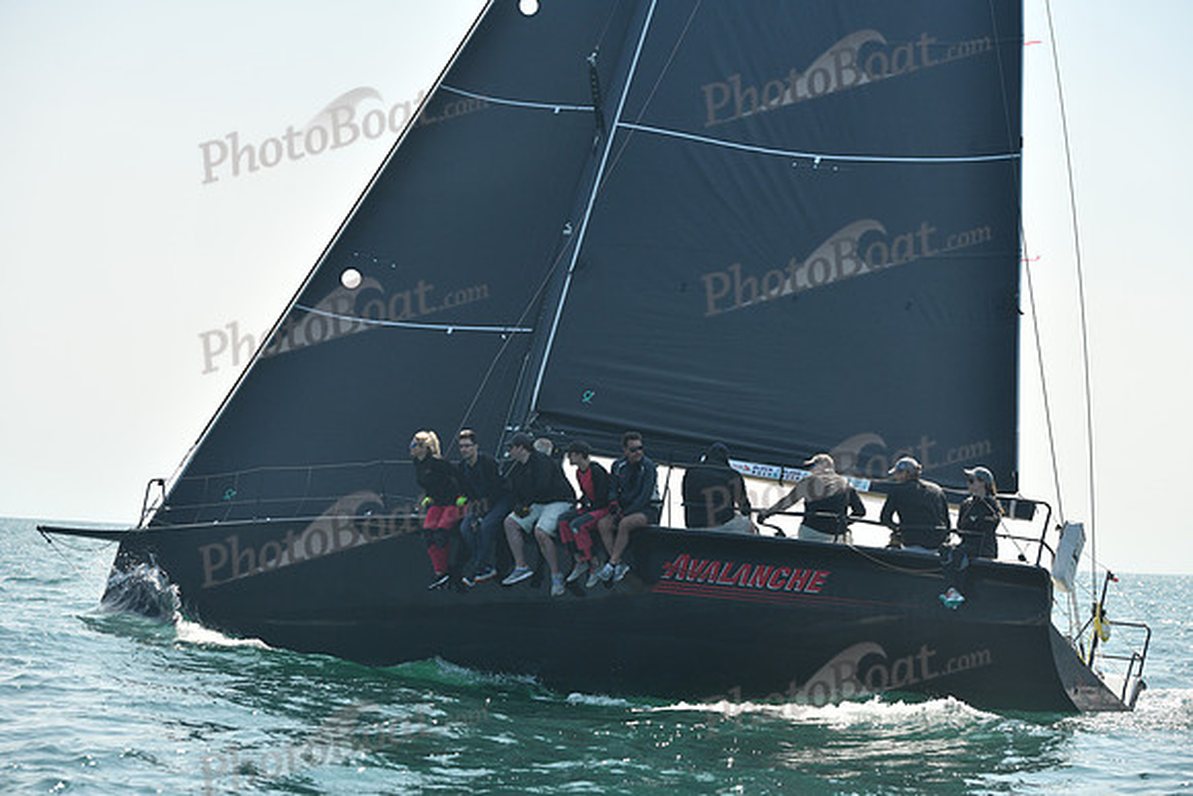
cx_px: 596
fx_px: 2320
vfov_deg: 19.5
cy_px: 398
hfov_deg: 28.8
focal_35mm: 70
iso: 320
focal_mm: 70
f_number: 5.6
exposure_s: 1/640
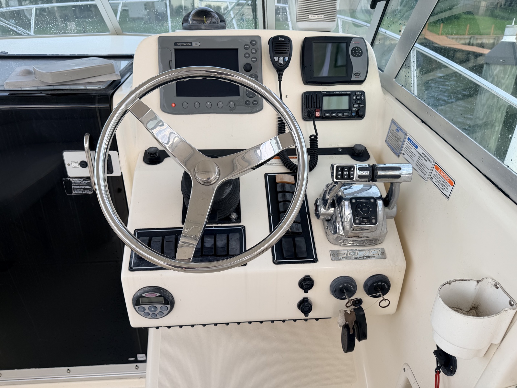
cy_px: 194
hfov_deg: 71.6
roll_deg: +0.6
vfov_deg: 56.8
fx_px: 358
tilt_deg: -25.7
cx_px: 258
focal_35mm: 24
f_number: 1.78
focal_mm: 6.76
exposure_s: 1/617
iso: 80
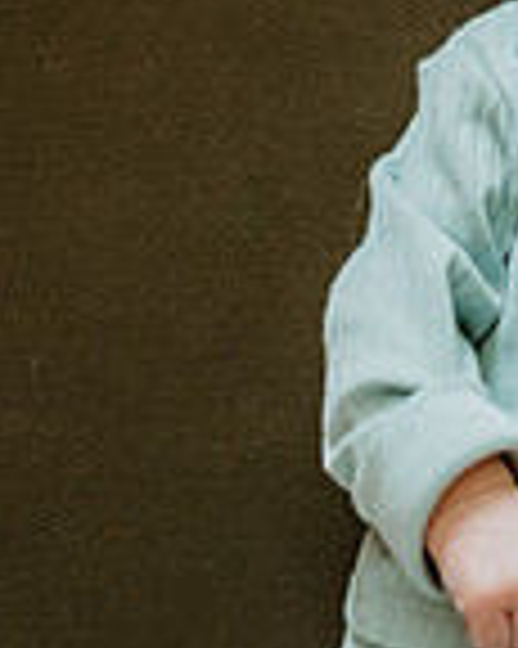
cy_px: -209
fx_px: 3626
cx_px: 293
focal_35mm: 189
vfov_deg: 10.0
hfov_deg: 8.2
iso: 1250
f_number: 2.8
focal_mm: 50
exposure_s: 1/200
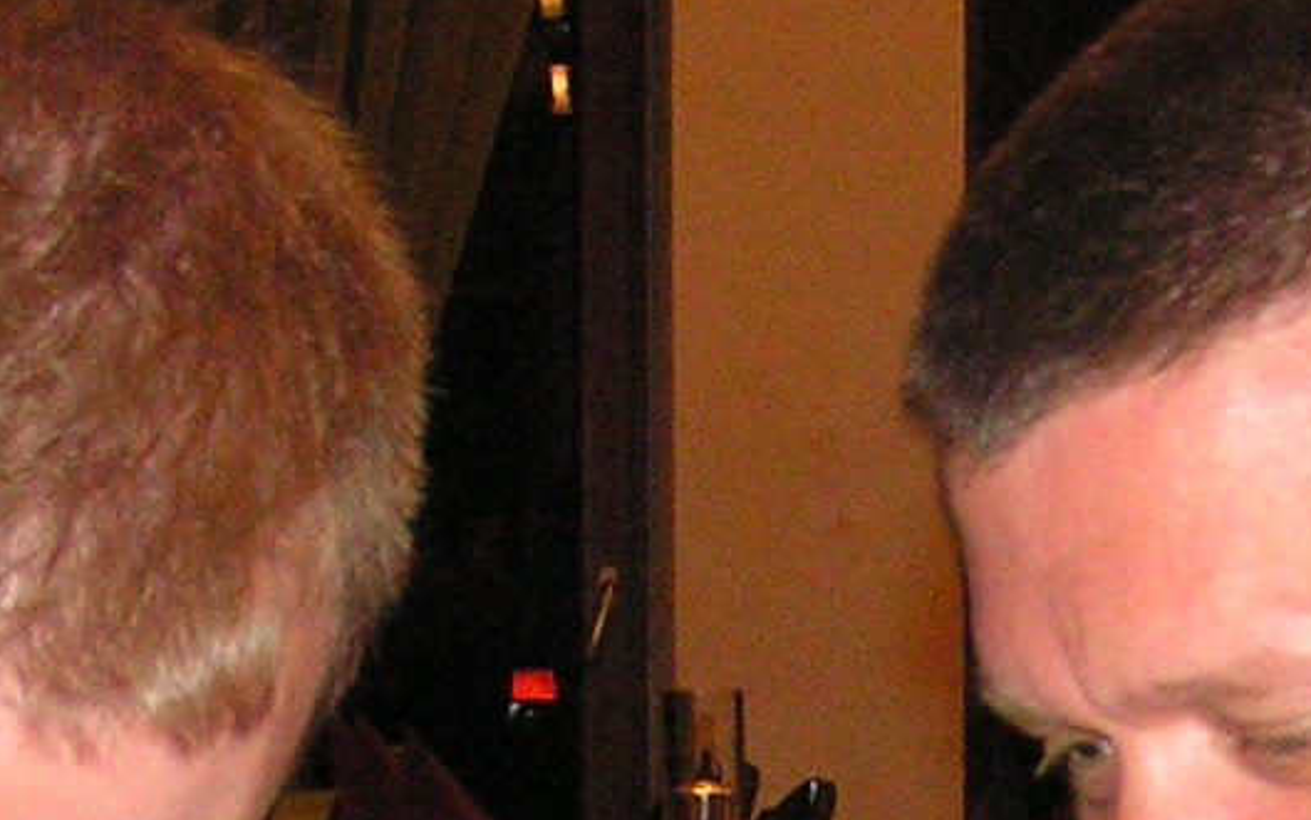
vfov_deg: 7.4
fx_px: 6183
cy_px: 1469
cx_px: 949
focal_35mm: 173
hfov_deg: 12.1
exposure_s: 1/40
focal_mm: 6.3
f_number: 2.8
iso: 200
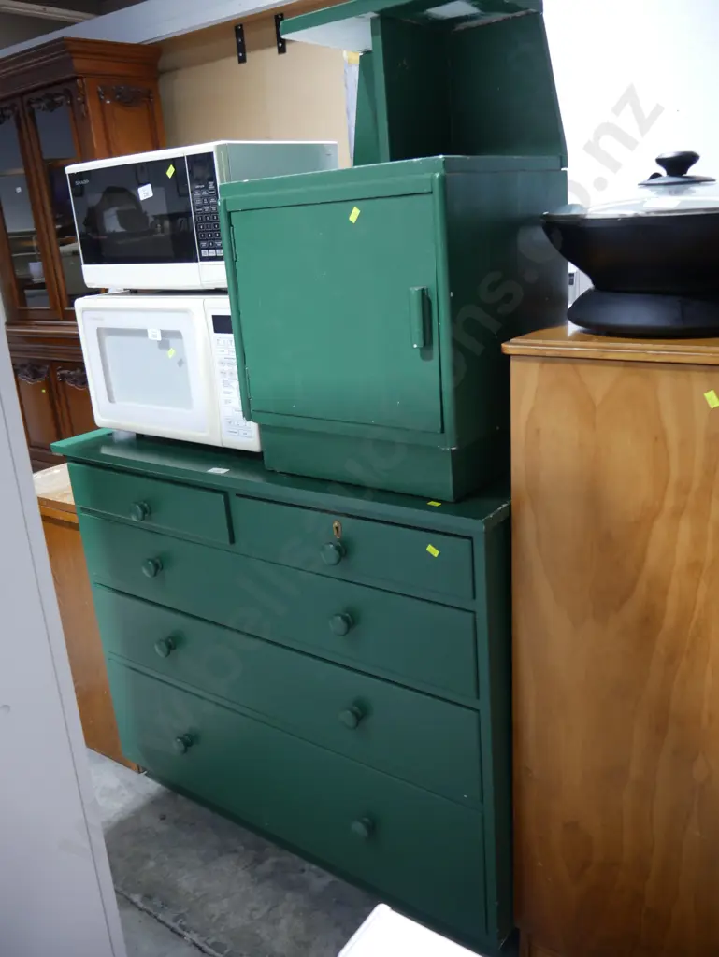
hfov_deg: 49.8
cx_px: 360
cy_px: 478
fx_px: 775
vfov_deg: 63.4
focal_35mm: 28
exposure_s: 1/60
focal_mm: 14
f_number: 3.5
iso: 500
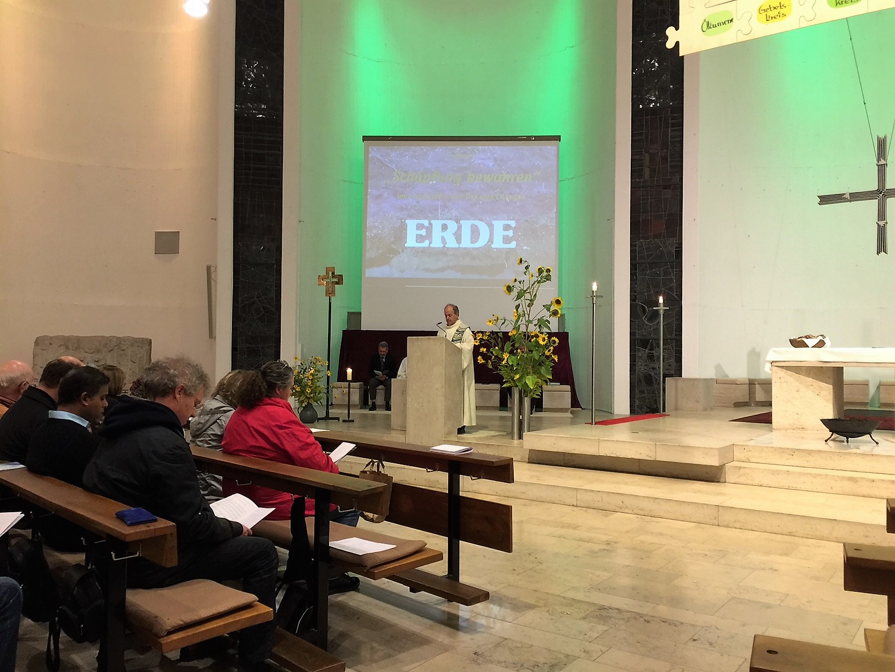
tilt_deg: +1.5
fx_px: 750
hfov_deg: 61.7
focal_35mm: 29
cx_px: 448
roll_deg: -1.0
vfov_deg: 48.2
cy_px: 336
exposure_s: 1/17
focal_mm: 4.15
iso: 80
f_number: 2.2
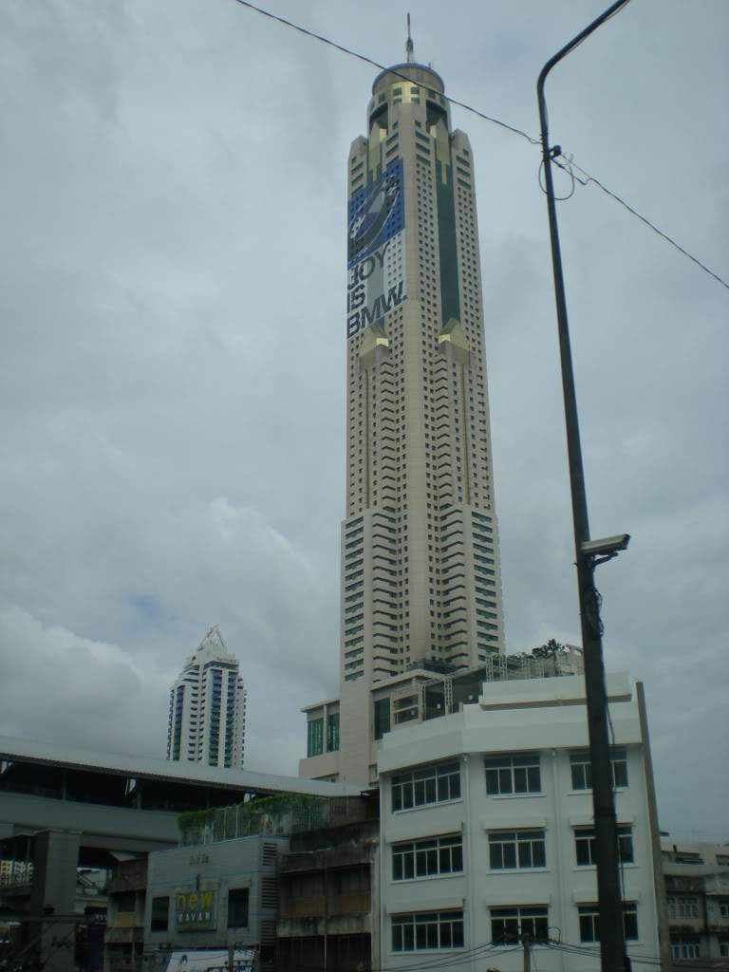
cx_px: 364
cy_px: 486
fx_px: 1067
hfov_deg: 37.7
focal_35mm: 38
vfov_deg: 49.0
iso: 50
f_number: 4.6
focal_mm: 6.3
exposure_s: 1/654
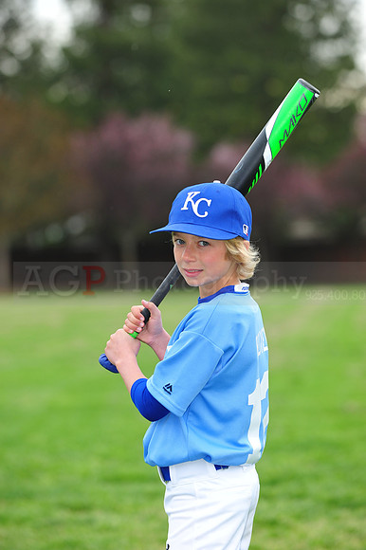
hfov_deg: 7.8
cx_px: 183
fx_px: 2672
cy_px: 275
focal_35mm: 175
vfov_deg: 11.8
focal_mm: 175
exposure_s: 1/500
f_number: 5
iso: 400
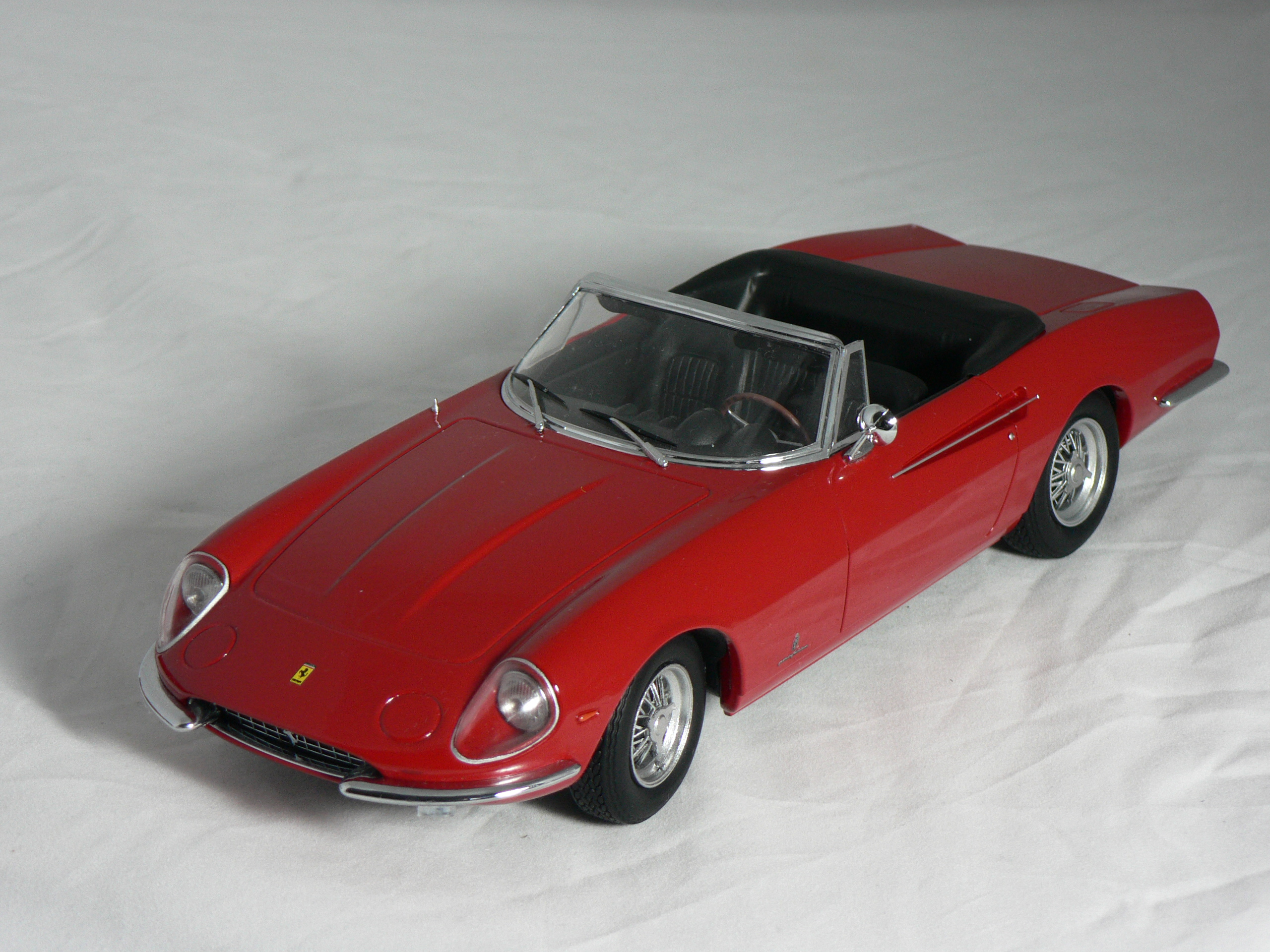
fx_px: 3742
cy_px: 476
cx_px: 635
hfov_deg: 19.3
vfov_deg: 14.5
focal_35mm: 102
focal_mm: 16.9
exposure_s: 1/30
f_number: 3.2
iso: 150
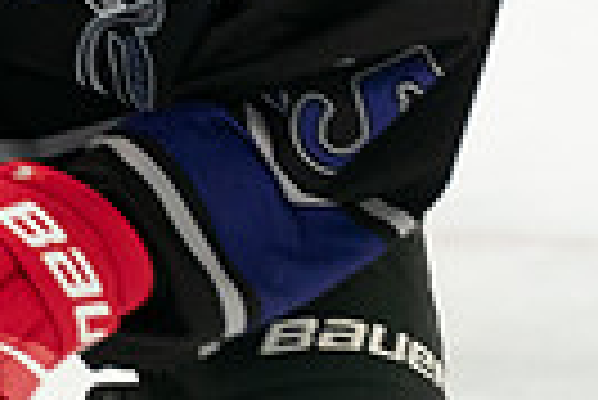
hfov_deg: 1.8
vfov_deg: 1.2
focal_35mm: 1139
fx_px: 18940
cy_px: -130
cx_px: 199
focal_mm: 150
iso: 2000
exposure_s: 1/1000
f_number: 3.2
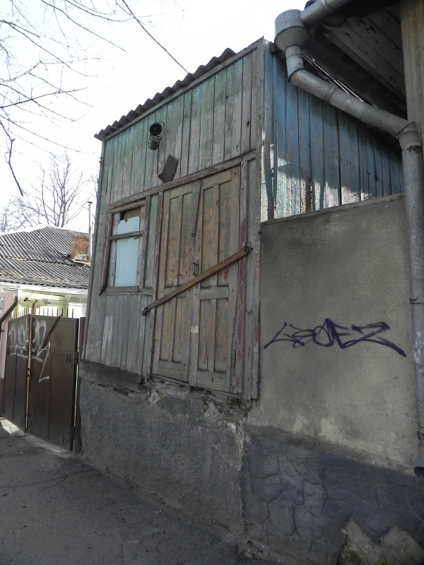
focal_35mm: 26
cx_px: 212
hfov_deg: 53.1
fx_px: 425
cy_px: 282
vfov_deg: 67.3
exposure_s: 1/154
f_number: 5
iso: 160
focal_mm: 4.6
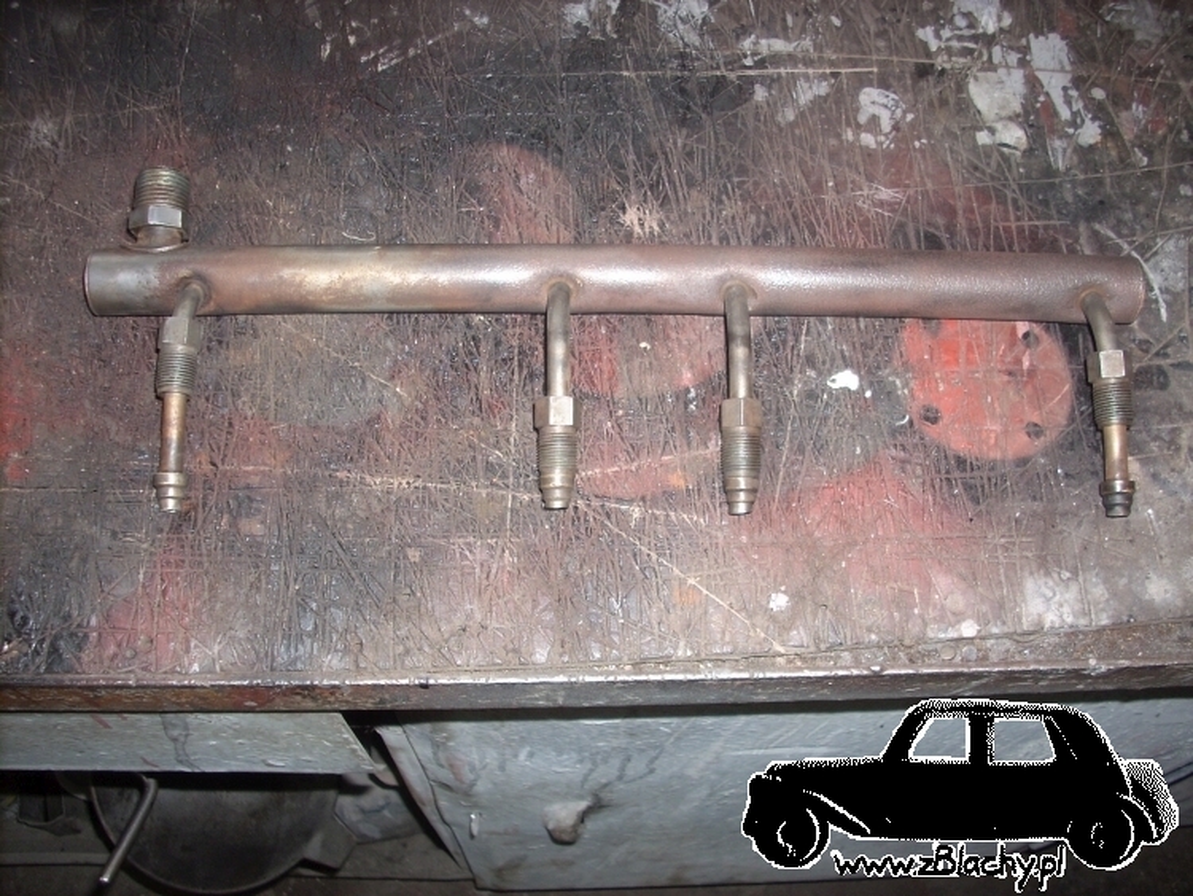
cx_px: 596
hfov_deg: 50.1
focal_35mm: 37
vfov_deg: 38.7
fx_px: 1276
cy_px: 448
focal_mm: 6.2
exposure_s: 1/60
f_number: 2.8
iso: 64
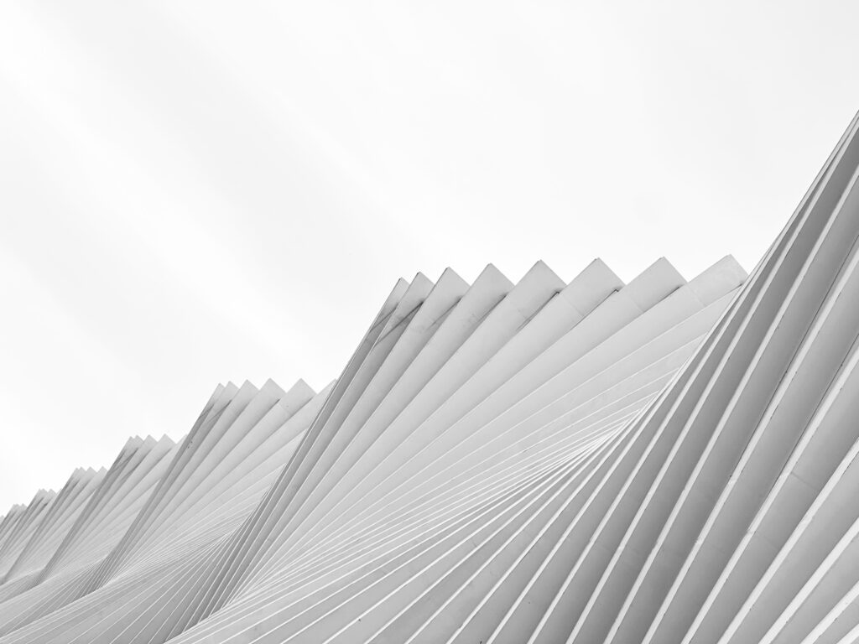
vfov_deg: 19.1
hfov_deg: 25.3
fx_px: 1911
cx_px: 430
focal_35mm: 77
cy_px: 322
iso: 32
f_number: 2.8
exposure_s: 1/1179
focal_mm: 9
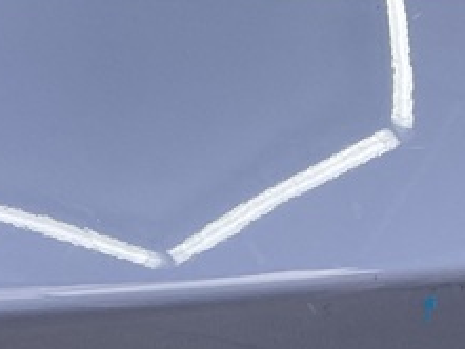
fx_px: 1774
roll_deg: -2.2
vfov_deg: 11.1
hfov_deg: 14.7
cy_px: 408
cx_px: -13
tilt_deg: -16.1
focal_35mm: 132
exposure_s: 1/120
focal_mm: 3
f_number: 1.8
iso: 32
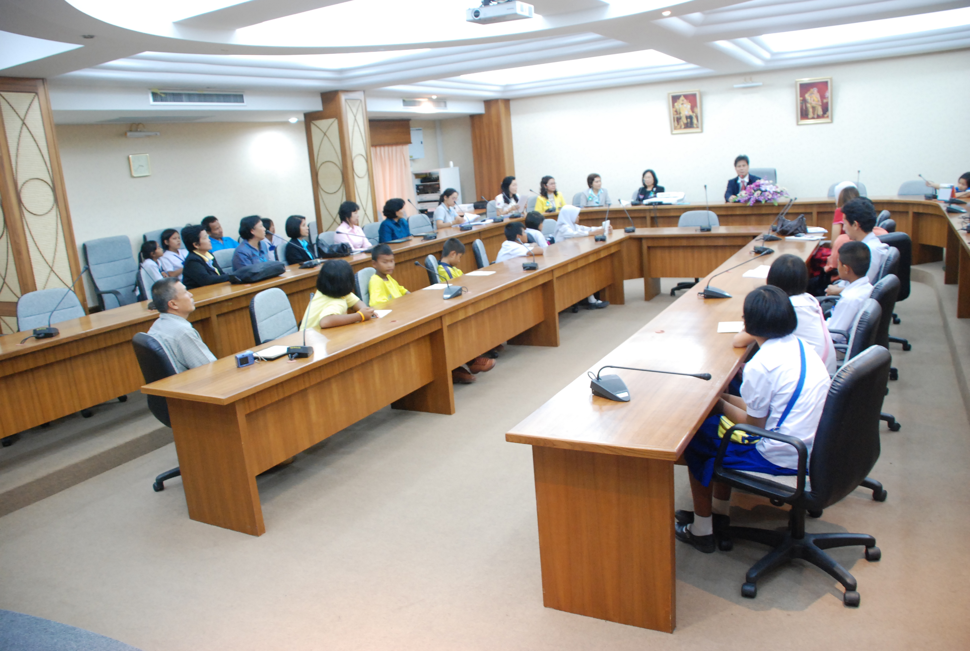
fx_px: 729
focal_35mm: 27
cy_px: 326
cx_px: 485
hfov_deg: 67.3
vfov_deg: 48.1
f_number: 3.5
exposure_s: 1/20
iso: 1000
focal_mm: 18
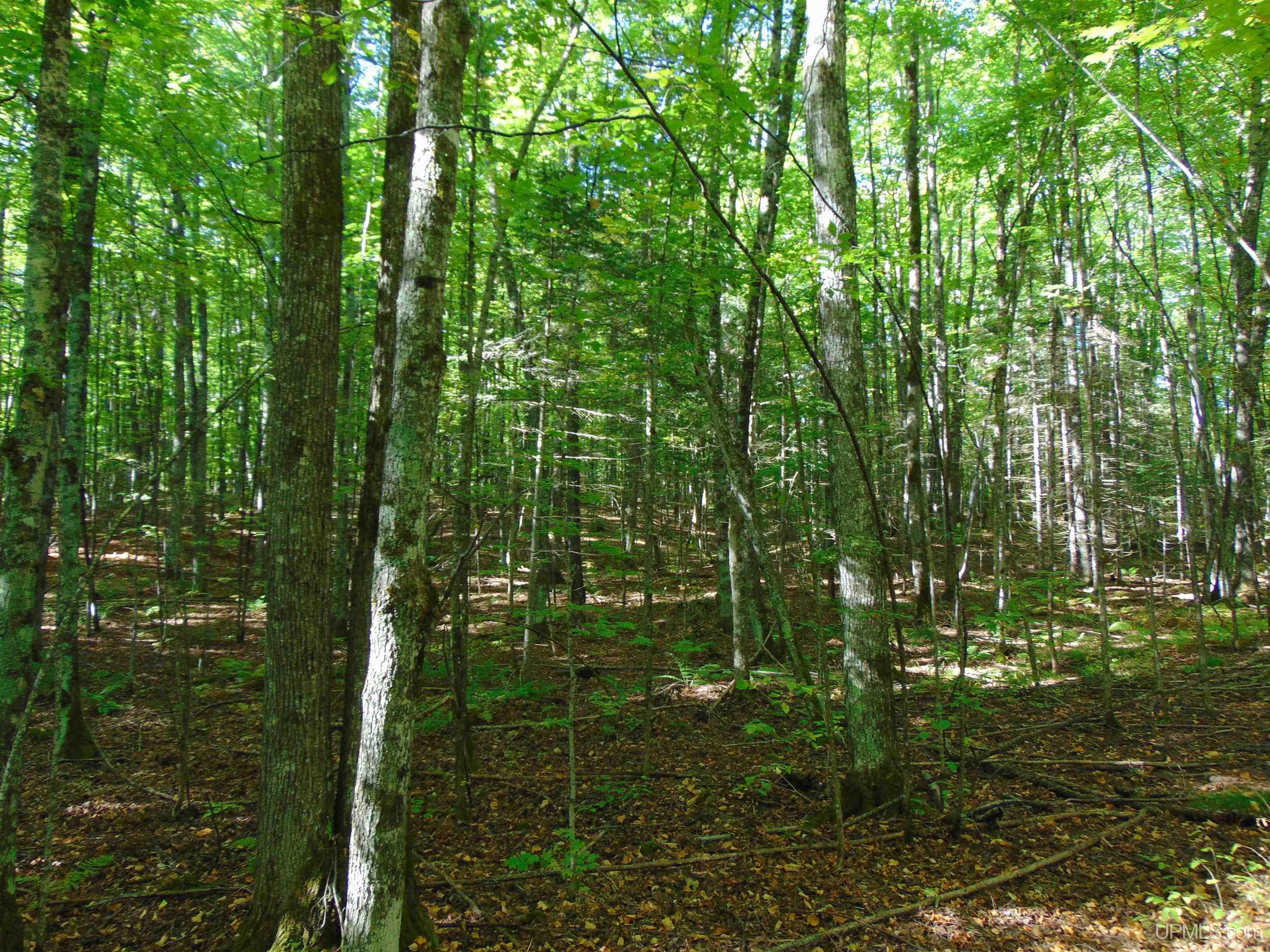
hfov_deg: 69.4
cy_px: 476
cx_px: 635
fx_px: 917
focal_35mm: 25
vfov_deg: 54.9
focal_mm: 4.5
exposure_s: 1/30
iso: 100
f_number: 3
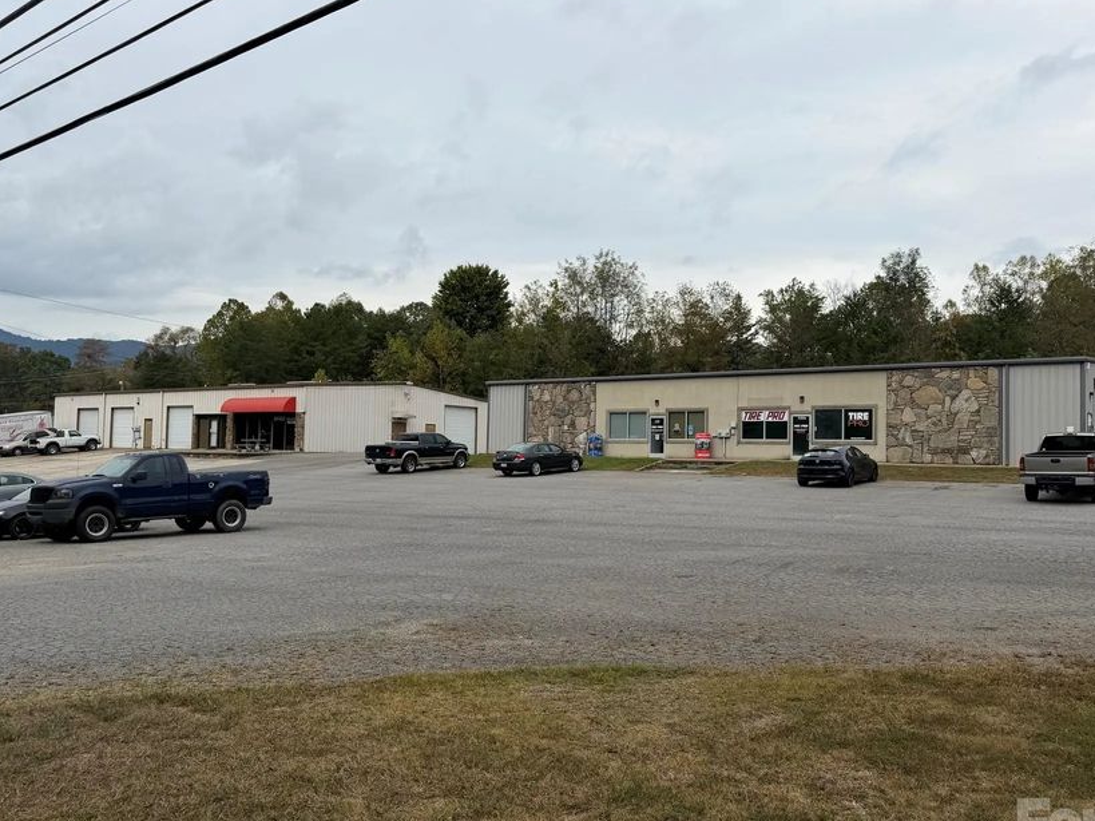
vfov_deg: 46.8
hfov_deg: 60.0
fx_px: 949
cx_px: 545
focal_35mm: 30
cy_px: 416
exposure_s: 1/4673
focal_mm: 6.76
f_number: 1.78
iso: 80
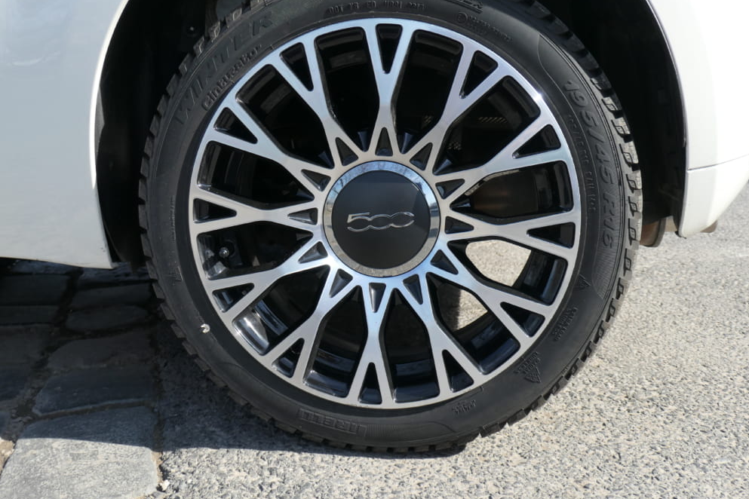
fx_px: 687
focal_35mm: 33
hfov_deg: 57.2
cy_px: 248
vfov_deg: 40.0
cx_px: 374
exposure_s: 1/640
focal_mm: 11.7
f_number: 3.6
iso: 200
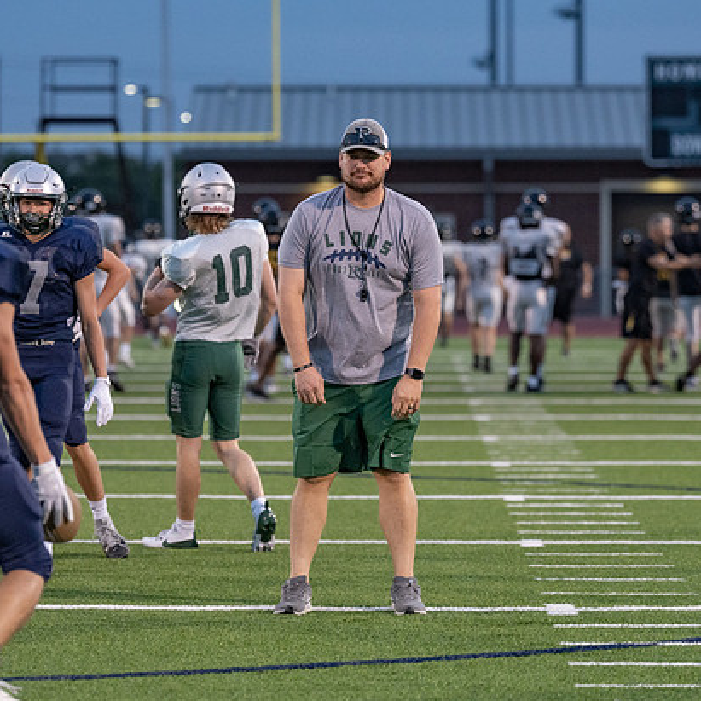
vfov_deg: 7.7
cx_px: 341
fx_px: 5224
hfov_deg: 7.7
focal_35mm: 228
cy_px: 280
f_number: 2.8
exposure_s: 1/1000
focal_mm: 137
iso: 2500
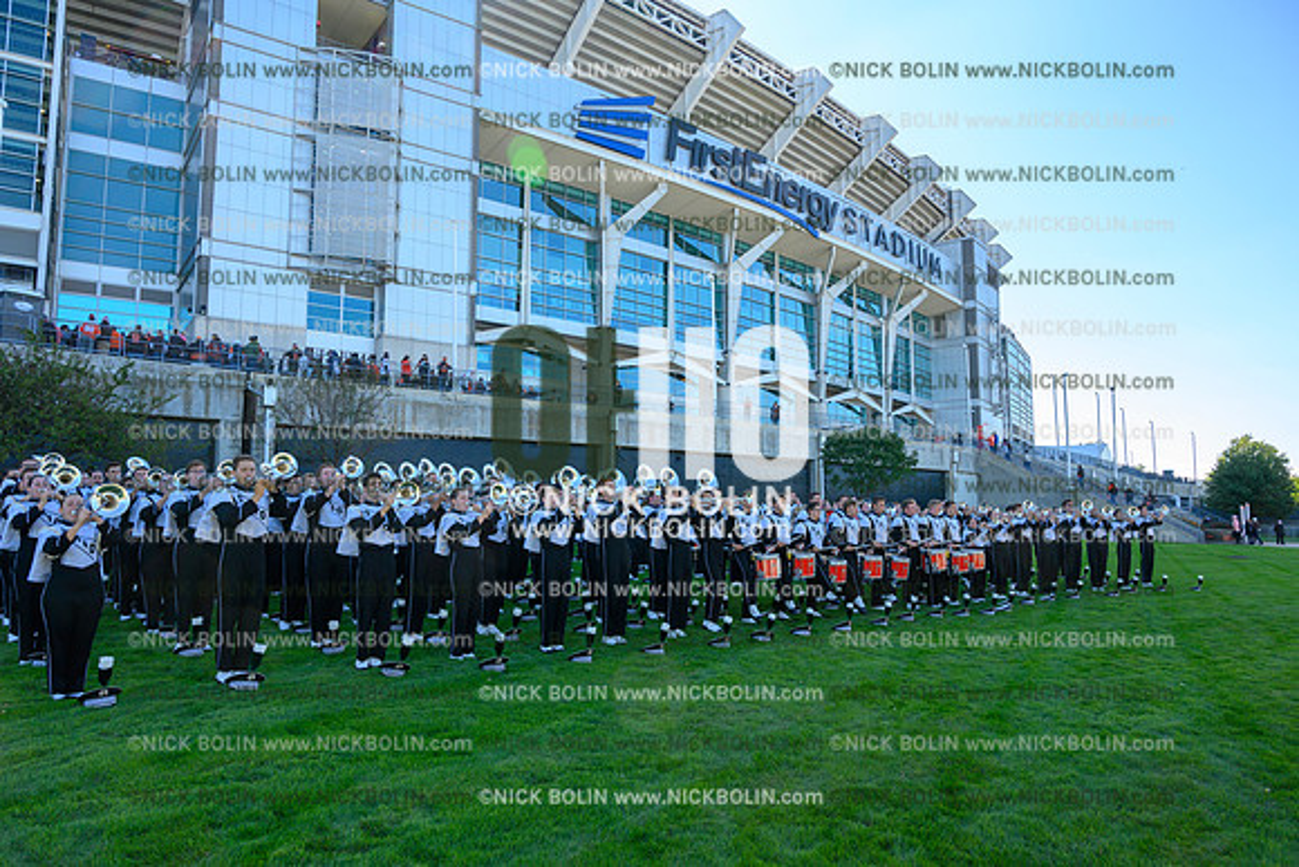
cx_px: 650
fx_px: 866
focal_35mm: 24
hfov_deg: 73.7
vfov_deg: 53.2
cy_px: 434
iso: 800
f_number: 8
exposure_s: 1/640
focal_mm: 24
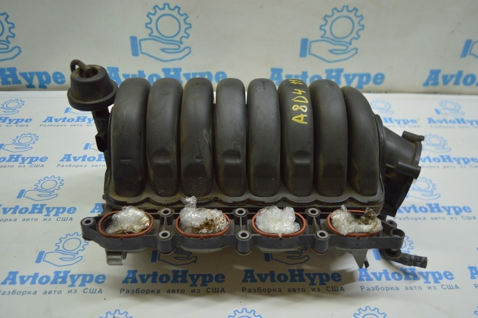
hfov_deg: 57.3
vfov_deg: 39.9
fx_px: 438
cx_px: 239
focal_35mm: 33
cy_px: 159
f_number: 3.8
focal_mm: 22
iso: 400
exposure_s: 1/80
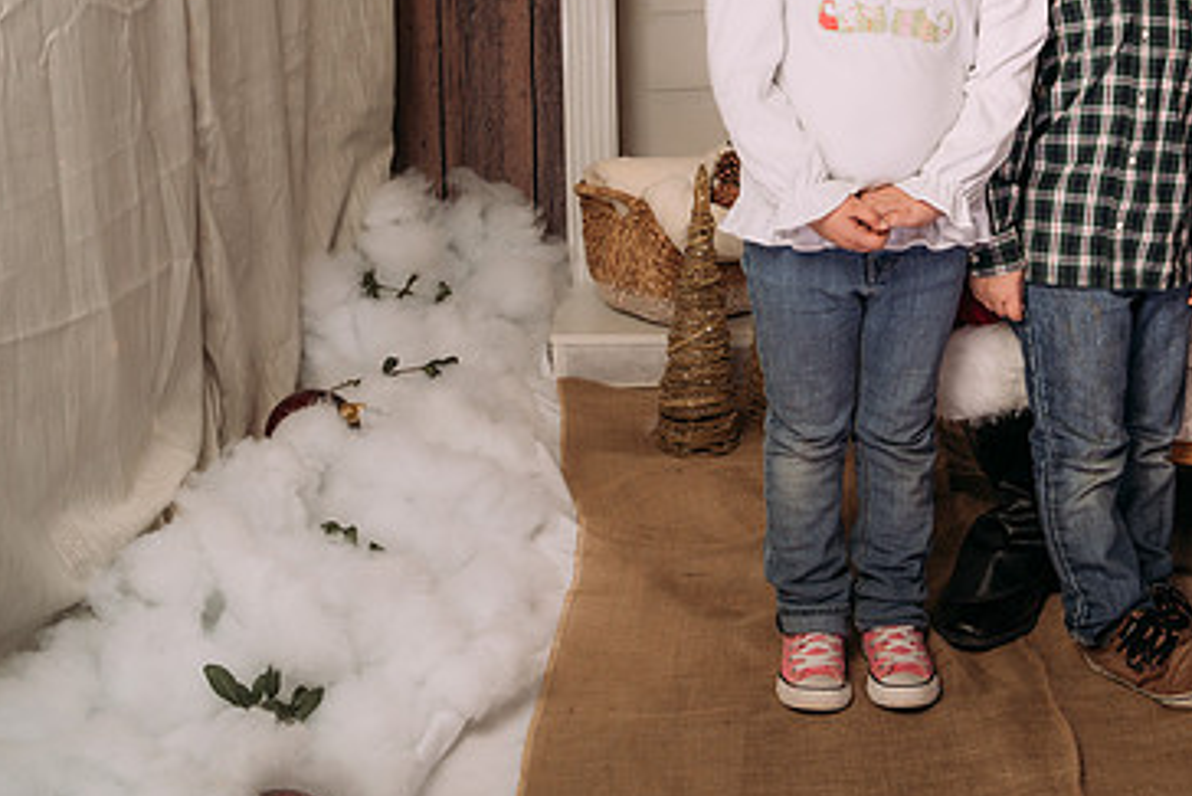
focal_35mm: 59
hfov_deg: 33.2
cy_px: 183
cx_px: 905
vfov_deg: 22.8
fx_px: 1954
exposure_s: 1/100
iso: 100
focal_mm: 35
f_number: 6.3
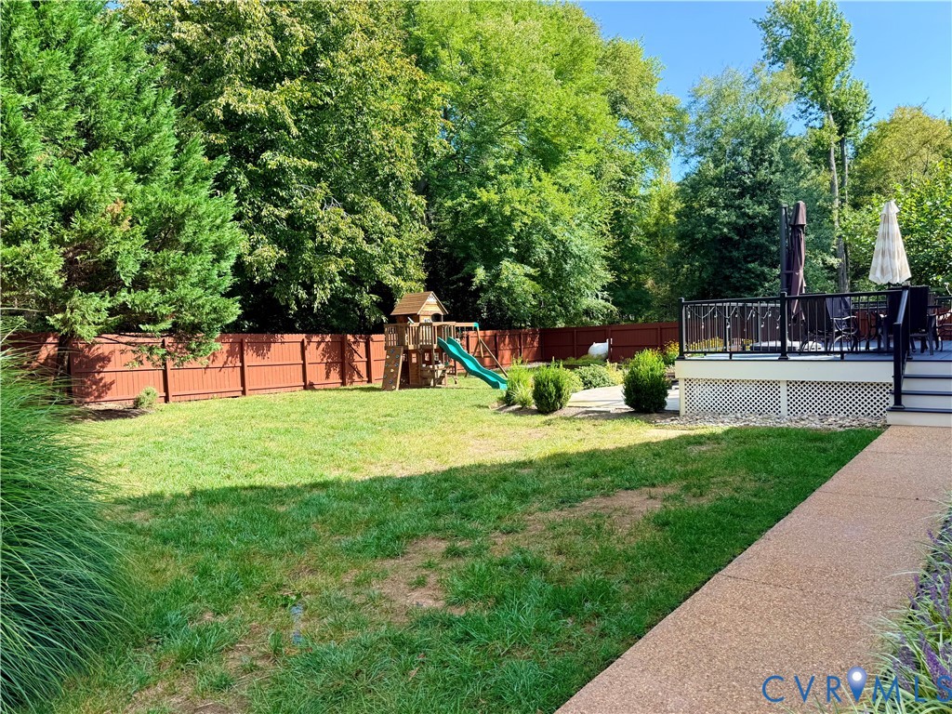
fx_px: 660
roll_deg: +2.5
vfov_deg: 56.8
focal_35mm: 24
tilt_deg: -2.8
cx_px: 476
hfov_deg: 71.6
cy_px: 357
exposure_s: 1/1292
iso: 100
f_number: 1.78
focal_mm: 6.76
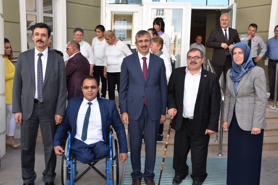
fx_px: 301
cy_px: 92
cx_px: 139
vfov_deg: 34.2
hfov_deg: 49.6
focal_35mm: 39
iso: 125
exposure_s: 1/125
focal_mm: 26
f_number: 5.6
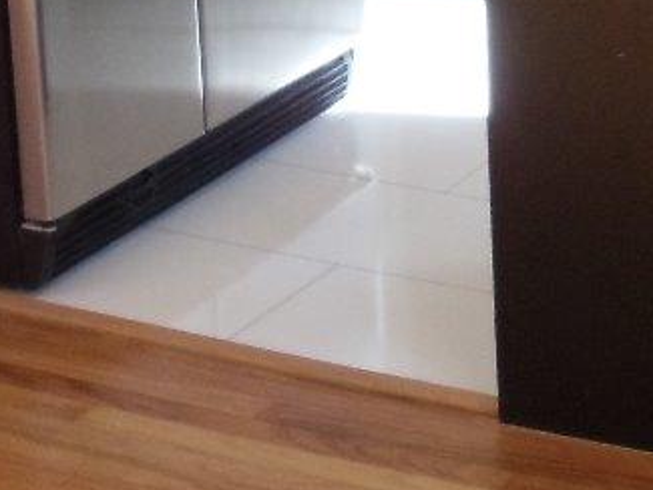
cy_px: -418
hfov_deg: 10.0
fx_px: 3680
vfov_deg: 7.4
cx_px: 749
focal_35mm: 195
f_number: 3.5
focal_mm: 6
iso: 200
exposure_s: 1/40
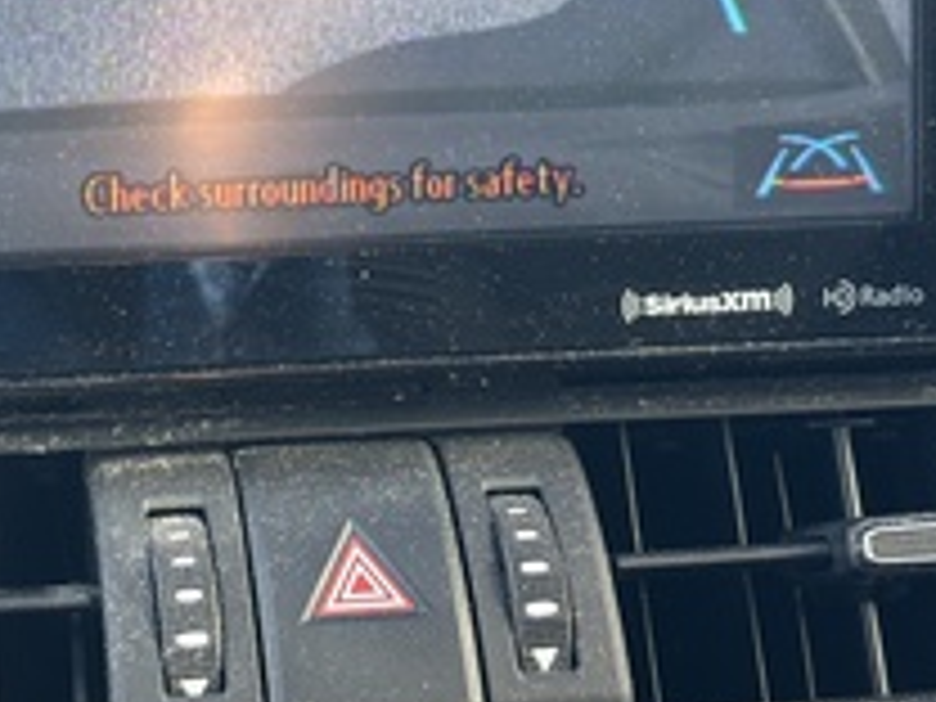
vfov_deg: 14.0
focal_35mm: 105
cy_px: 101
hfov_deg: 18.6
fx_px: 2839
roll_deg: -1.6
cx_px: 288
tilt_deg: -11.5
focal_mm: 5.96
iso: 50
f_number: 1.6
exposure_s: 1/118
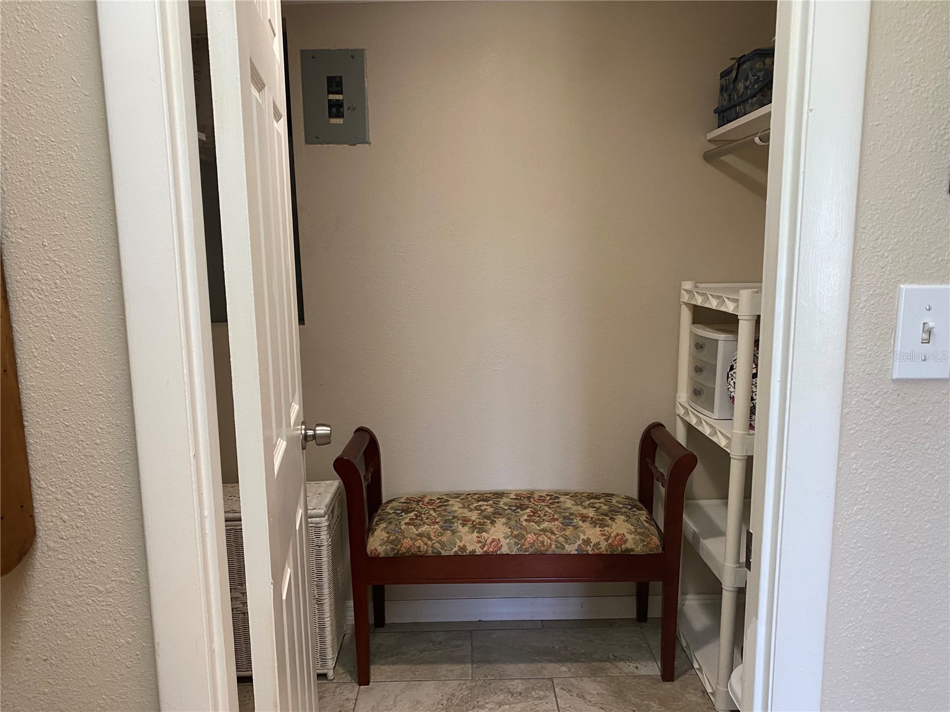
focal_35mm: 26
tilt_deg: -8.1
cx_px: 475
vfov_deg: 53.1
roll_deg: -0.4
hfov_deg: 67.3
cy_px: 356
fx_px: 714
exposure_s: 1/60
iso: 160
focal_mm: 4.25
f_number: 1.8
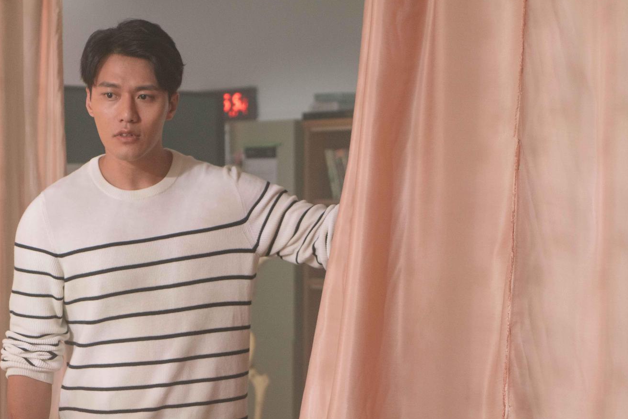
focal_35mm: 107
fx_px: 1867
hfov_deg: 19.0
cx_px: 210
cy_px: 284
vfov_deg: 12.8
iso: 1600
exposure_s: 1/160
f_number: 4
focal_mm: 70
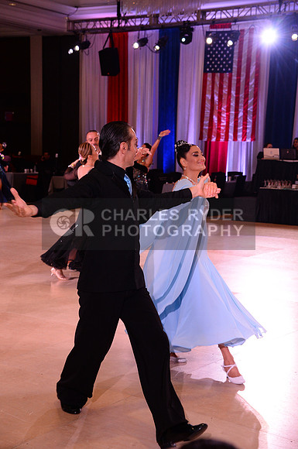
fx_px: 809
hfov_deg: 20.9
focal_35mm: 65
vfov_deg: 31.0
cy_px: 224
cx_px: 149
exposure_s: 1/250
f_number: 6.3
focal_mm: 65
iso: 2500
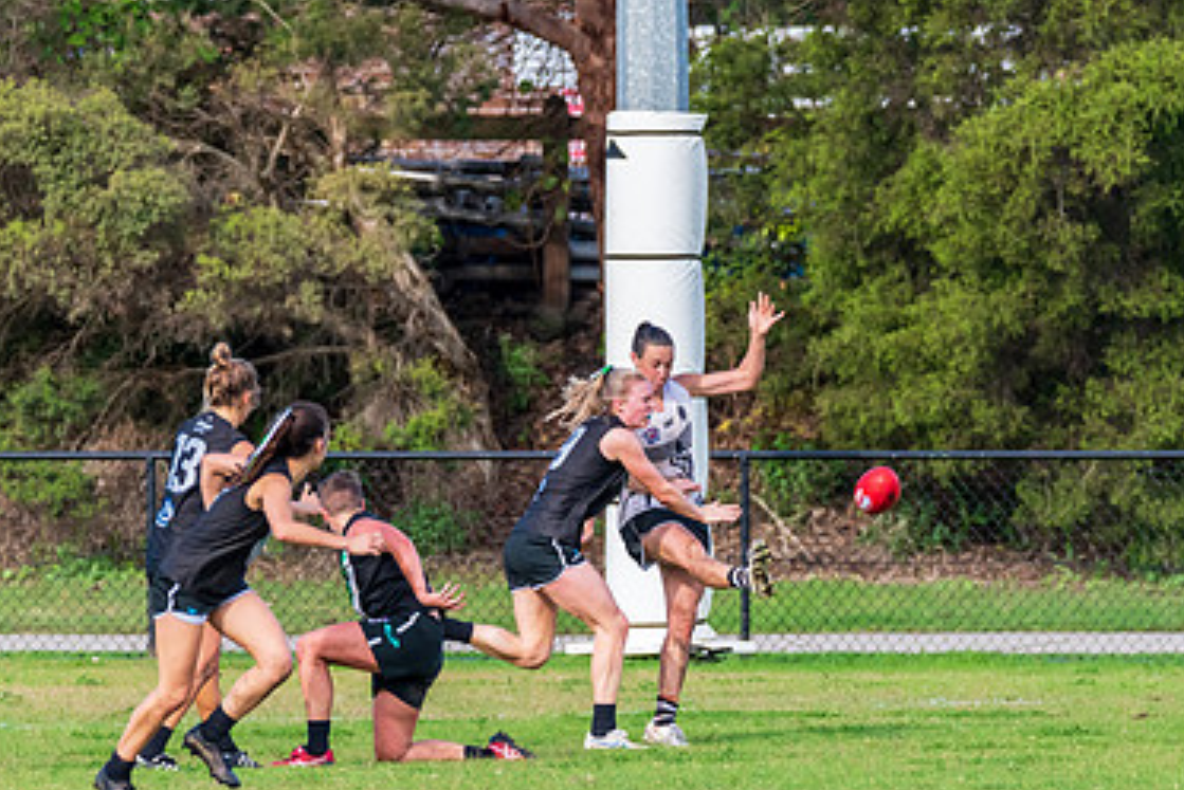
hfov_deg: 2.8
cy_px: 575
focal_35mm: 733
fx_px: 24116
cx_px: 738
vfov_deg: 1.9
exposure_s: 1/1250
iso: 900
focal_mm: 400
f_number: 6
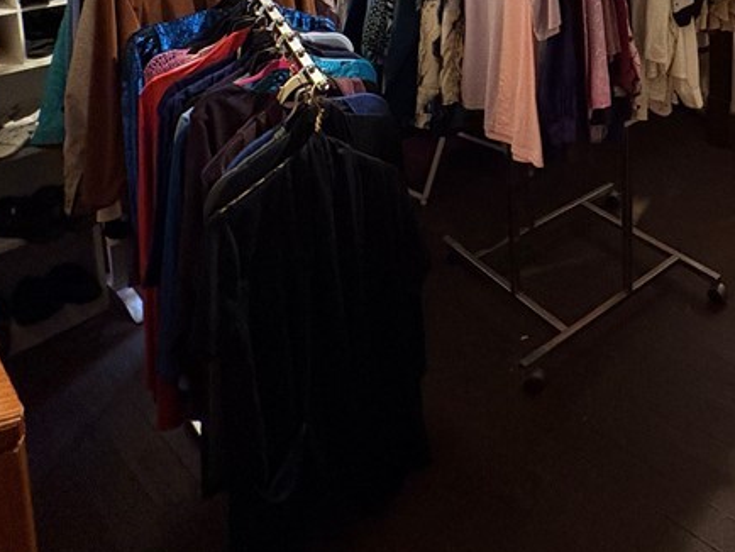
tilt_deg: -8.9
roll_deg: +0.4
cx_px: 628
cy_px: -76
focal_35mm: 33
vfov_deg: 35.7
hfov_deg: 50.5
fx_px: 701
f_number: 2.2
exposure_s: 1/40
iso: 640
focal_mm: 2.22
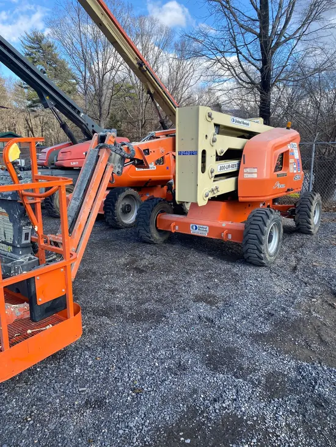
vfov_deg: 67.3
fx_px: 336
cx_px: 168
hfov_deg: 53.1
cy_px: 224
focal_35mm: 26
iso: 32
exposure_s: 1/1114
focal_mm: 4.25
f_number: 1.8
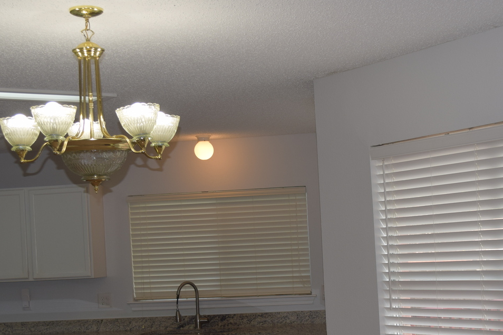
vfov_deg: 18.4
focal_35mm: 74
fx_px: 1032
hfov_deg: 27.3
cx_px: 331
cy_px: 249
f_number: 5.6
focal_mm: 29
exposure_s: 1/125
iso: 160
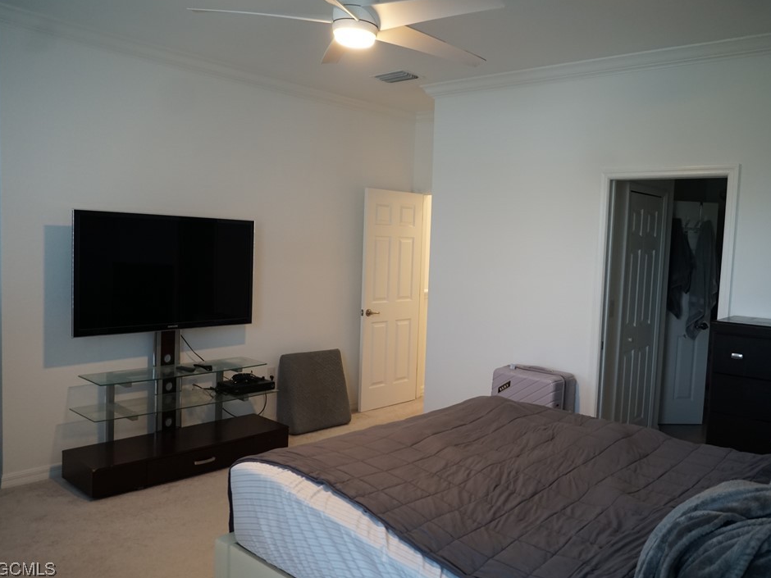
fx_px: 668
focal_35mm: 30
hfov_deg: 59.8
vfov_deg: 46.8
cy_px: 289
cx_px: 427
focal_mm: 18
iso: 2500
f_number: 3.5
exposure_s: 1/160
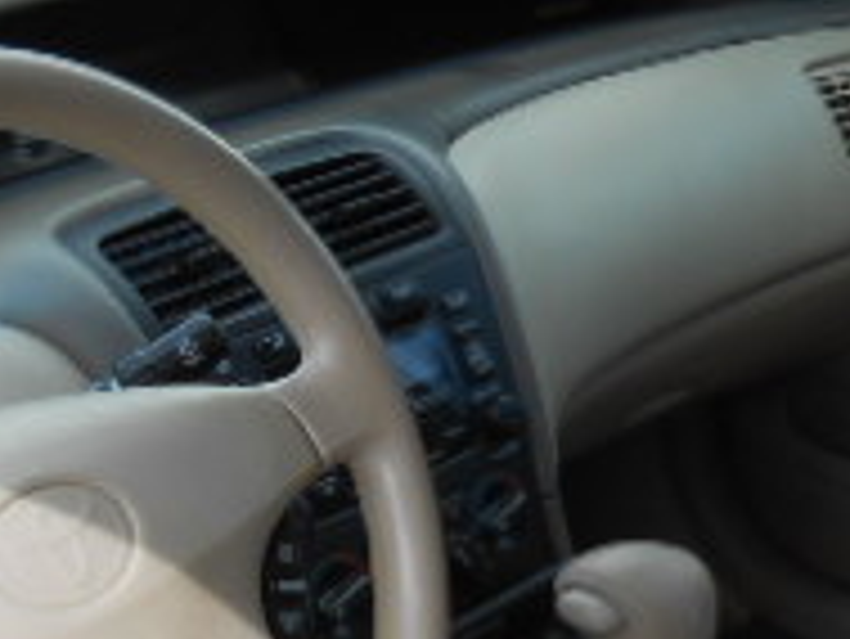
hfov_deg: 22.0
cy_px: 464
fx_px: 2162
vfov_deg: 16.7
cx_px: 211
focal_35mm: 88
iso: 80
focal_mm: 4.6
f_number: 3.5
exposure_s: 1/250
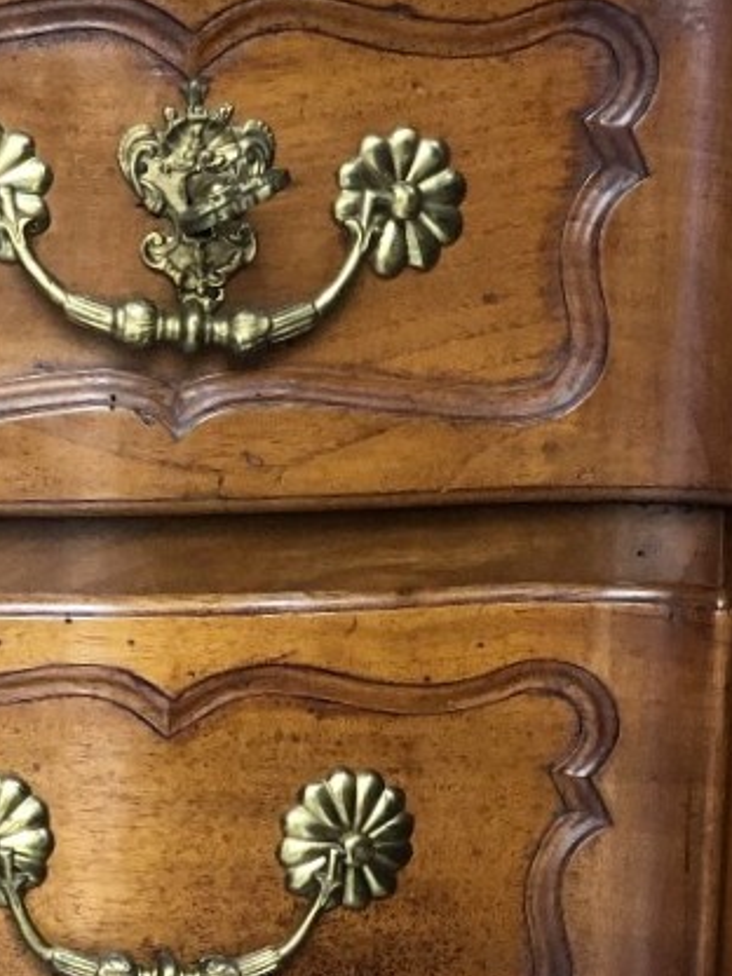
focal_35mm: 143
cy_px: 876
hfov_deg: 10.3
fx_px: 4032
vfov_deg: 13.7
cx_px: 50
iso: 160
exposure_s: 1/20
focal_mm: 6
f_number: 2.4
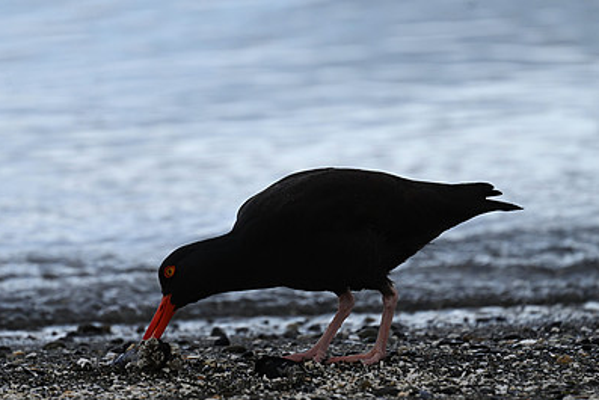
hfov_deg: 1.8
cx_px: 273
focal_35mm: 1168
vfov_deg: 1.2
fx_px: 19440
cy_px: 183
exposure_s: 1/800
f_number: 6.3
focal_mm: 800
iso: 360
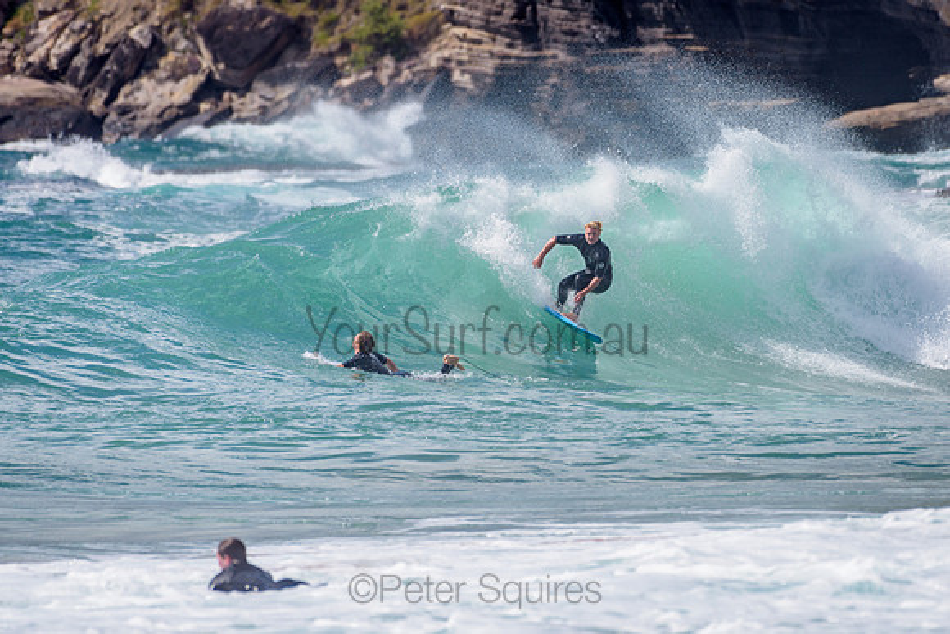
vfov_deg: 2.2
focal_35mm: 613
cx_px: 534
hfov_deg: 3.4
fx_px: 16182
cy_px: 289
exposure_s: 1/2000
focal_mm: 500
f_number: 5.6
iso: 90
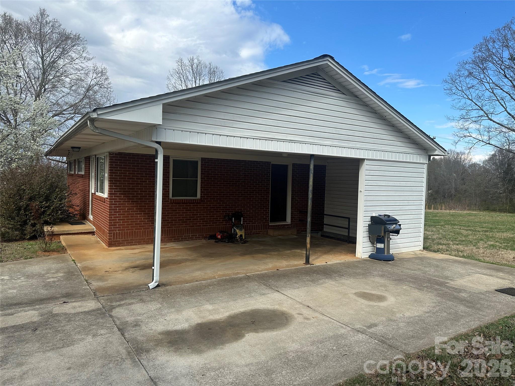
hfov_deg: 71.6
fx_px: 357
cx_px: 258
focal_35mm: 24
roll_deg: -1.9
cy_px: 193
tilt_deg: -2.3
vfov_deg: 56.8
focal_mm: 6.86
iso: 80
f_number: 1.78
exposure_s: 1/2809
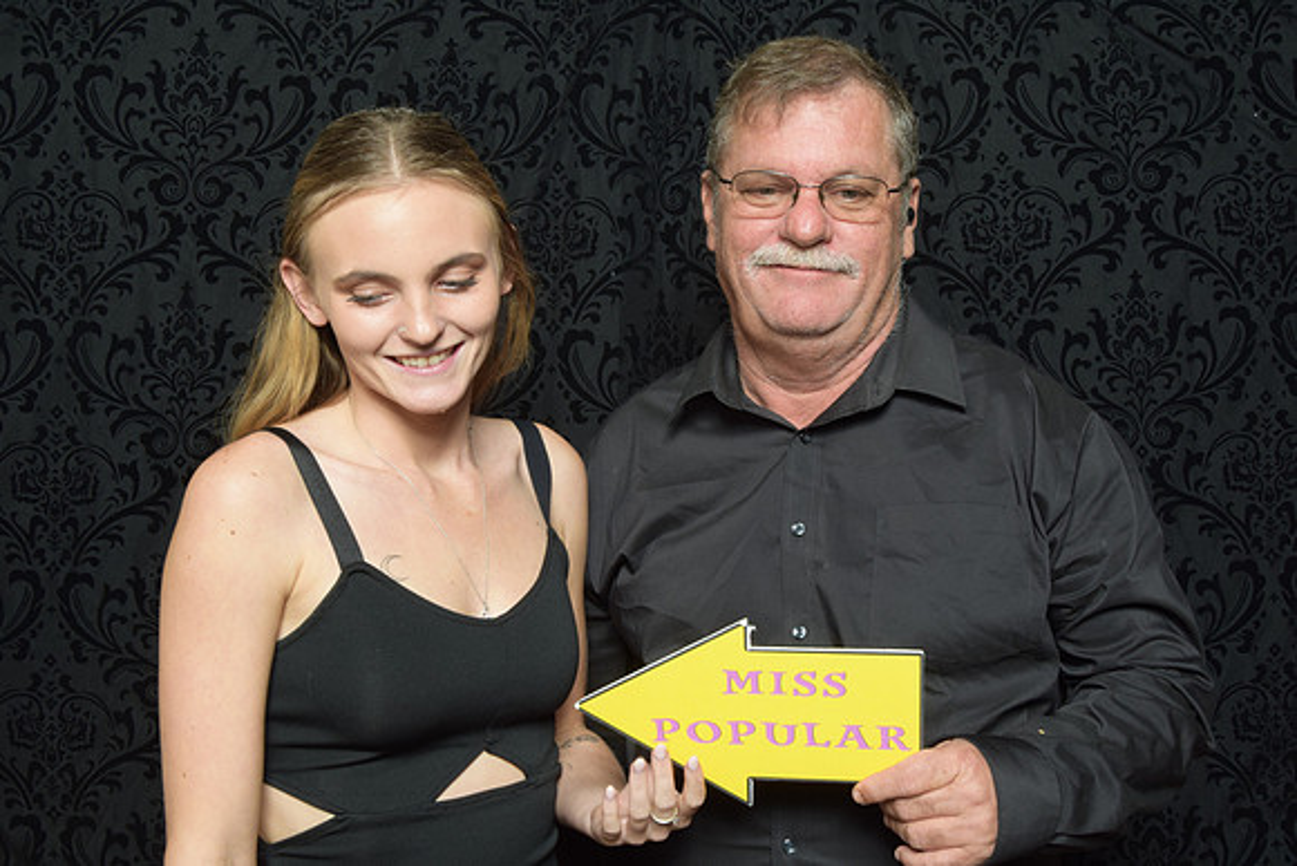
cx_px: 648
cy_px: 433
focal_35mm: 39
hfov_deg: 49.5
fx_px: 1405
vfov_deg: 34.2
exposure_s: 1/60
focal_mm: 26
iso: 500
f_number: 20
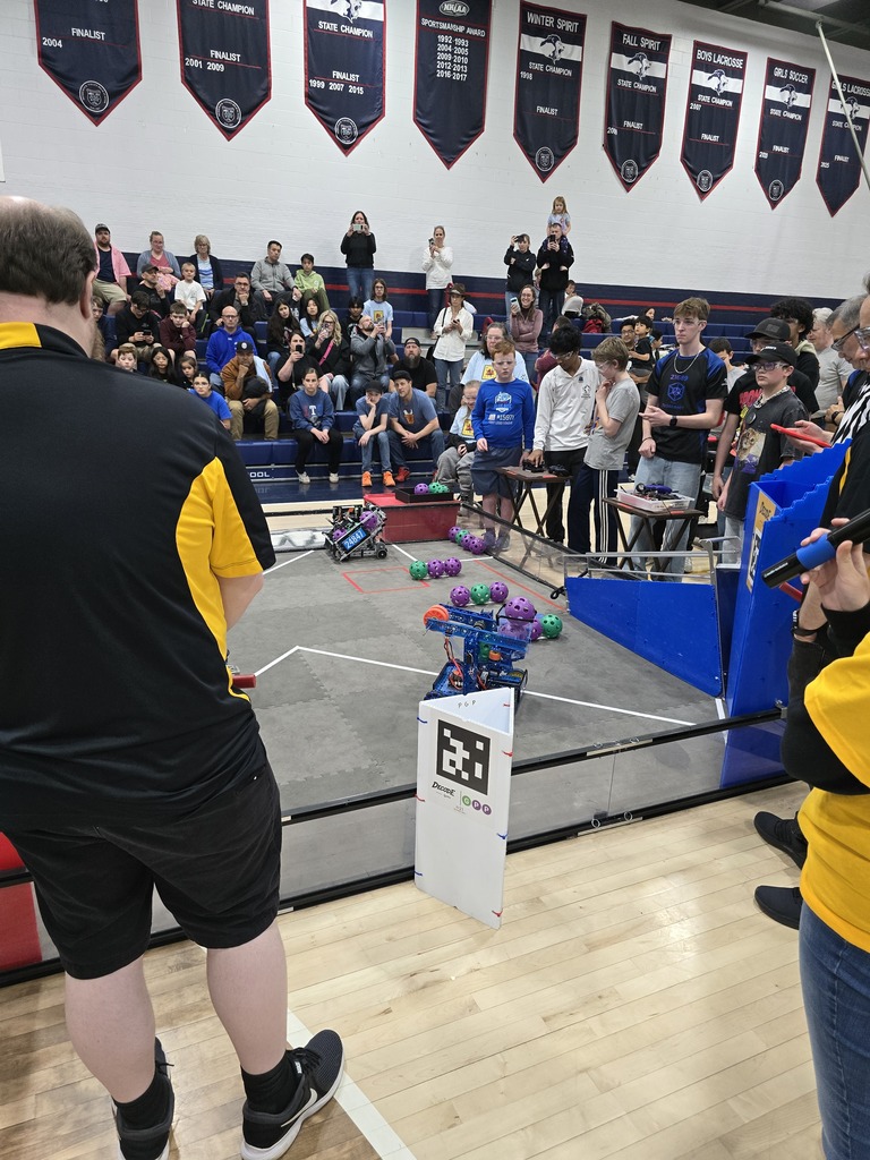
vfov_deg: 73.9
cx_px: 435
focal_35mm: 23
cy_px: 580
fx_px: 771
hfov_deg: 58.9
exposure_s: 1/120
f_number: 1.7
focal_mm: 6.3
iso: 250
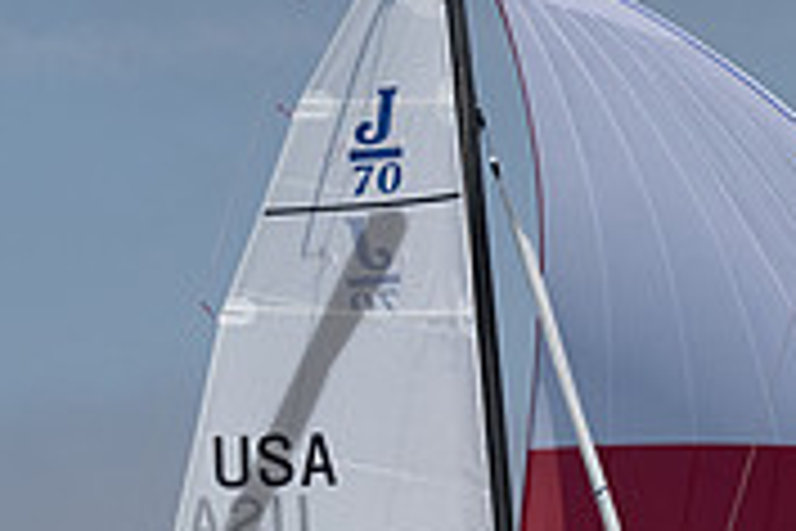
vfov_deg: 2.4
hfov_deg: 3.6
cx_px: 1401
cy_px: 872
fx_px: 12492
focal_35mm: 565
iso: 400
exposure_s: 1/2500
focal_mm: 125
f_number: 6.3
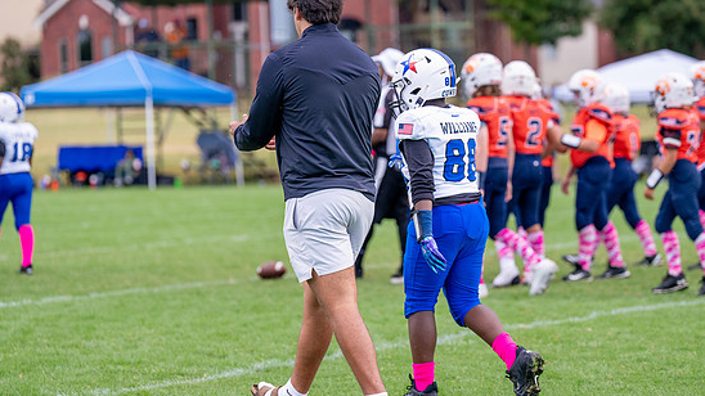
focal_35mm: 174
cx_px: 387
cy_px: 172
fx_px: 3252
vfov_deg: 7.0
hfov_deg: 12.4
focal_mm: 135
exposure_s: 1/2500
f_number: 2.8
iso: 500
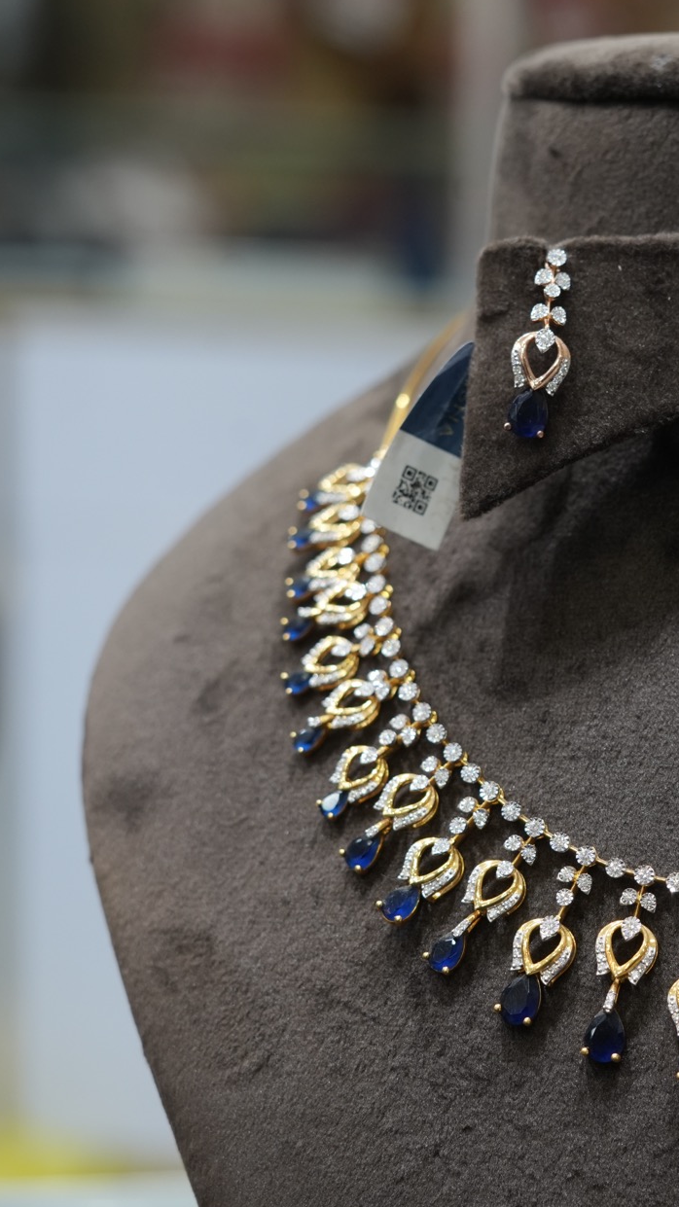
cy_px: 610
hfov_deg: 14.6
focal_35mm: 81
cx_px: 720
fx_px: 2593
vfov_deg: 26.2
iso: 640
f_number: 4.5
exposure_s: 1/100
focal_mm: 50
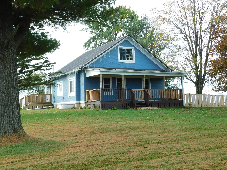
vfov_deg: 28.6
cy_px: 85
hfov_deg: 37.5
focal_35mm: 51
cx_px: 114
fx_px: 334
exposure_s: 1/250
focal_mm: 9
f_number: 3.8
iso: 125
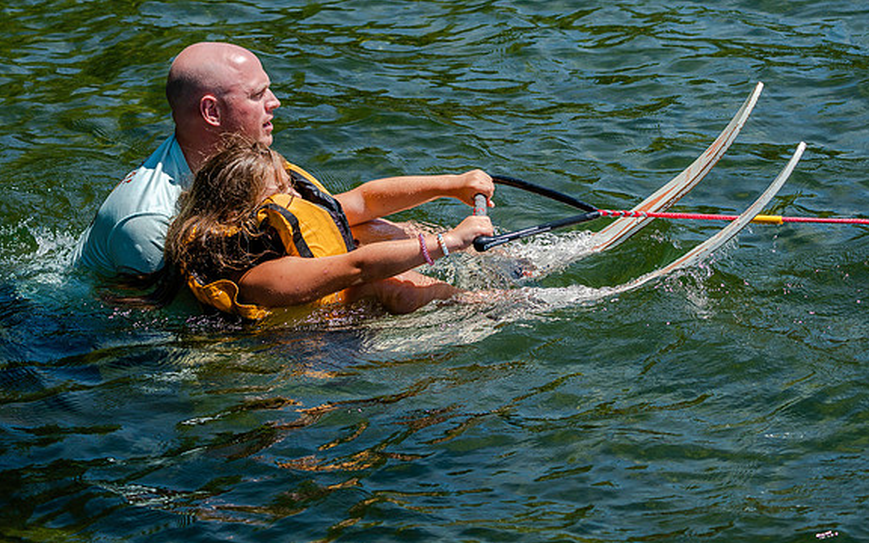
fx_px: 3410
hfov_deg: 14.5
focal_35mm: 144
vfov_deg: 9.1
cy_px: 154
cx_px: 454
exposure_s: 1/1600
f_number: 4.5
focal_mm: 100
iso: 320
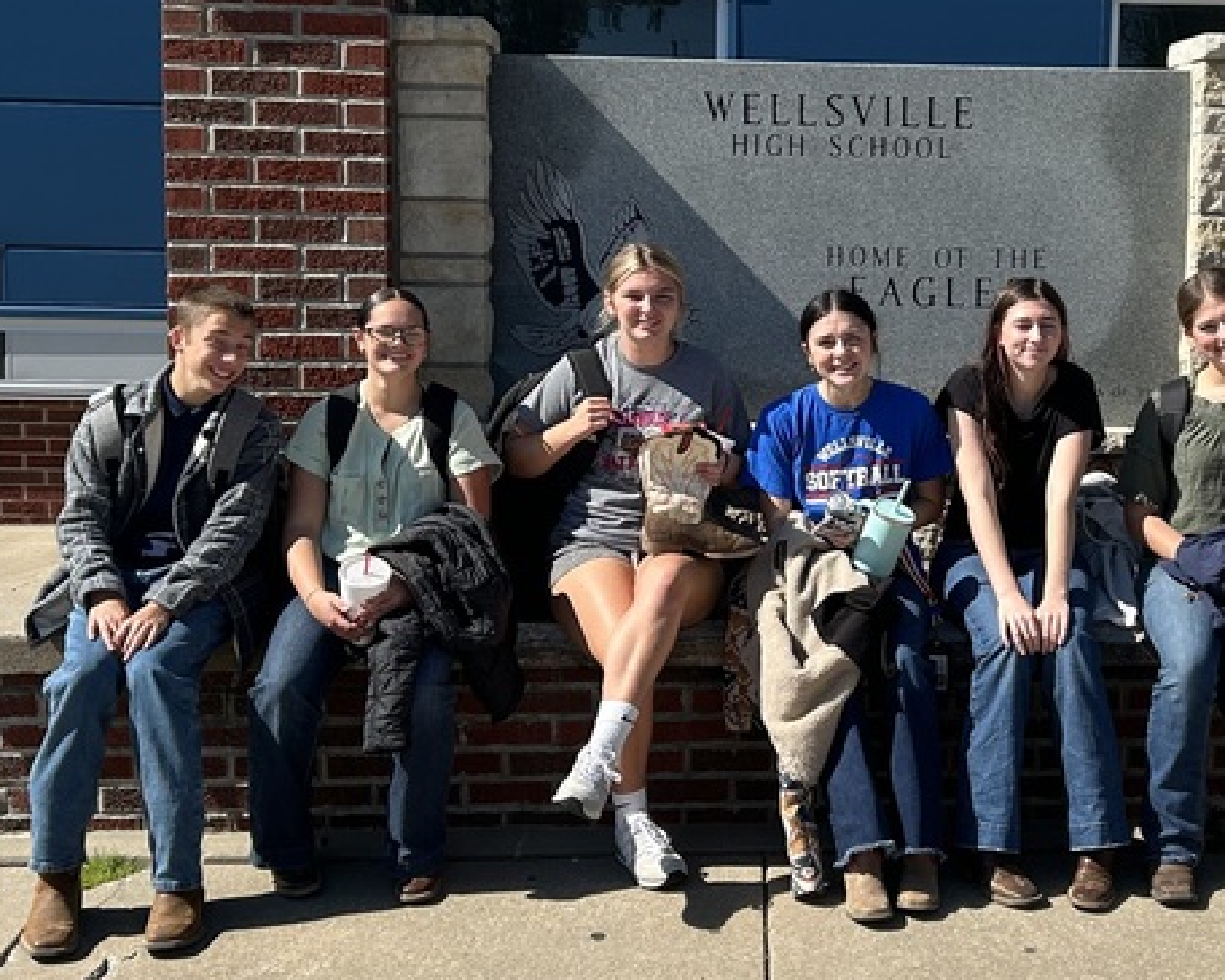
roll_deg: -1.6
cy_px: 427
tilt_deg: -4.0
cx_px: 865
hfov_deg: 32.6
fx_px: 2067
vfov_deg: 26.7
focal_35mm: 57
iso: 50
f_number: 1.5
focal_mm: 5.7
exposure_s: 1/2994
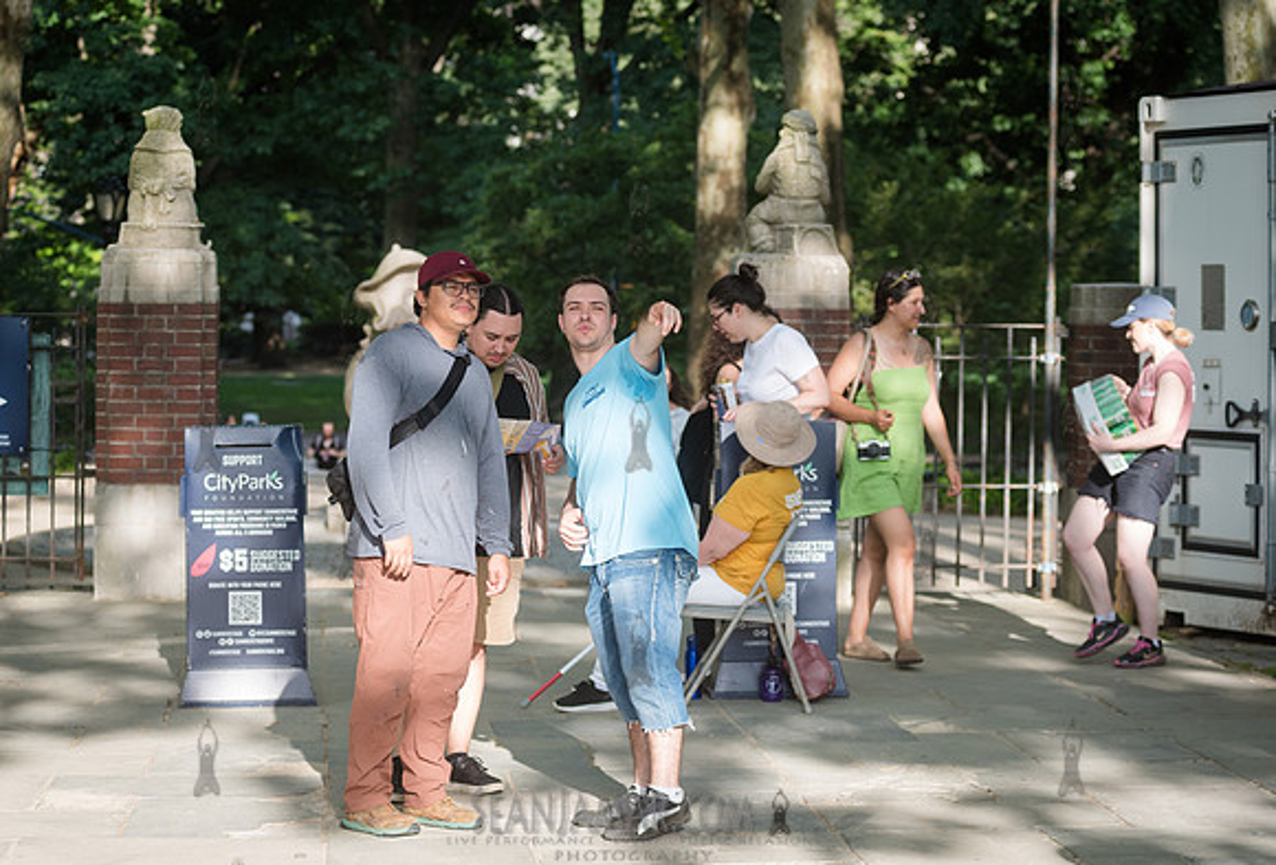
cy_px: 394
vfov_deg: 13.4
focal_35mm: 103
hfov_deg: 19.6
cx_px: 571
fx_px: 3685
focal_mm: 92
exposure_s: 1/1000
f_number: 4
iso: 500
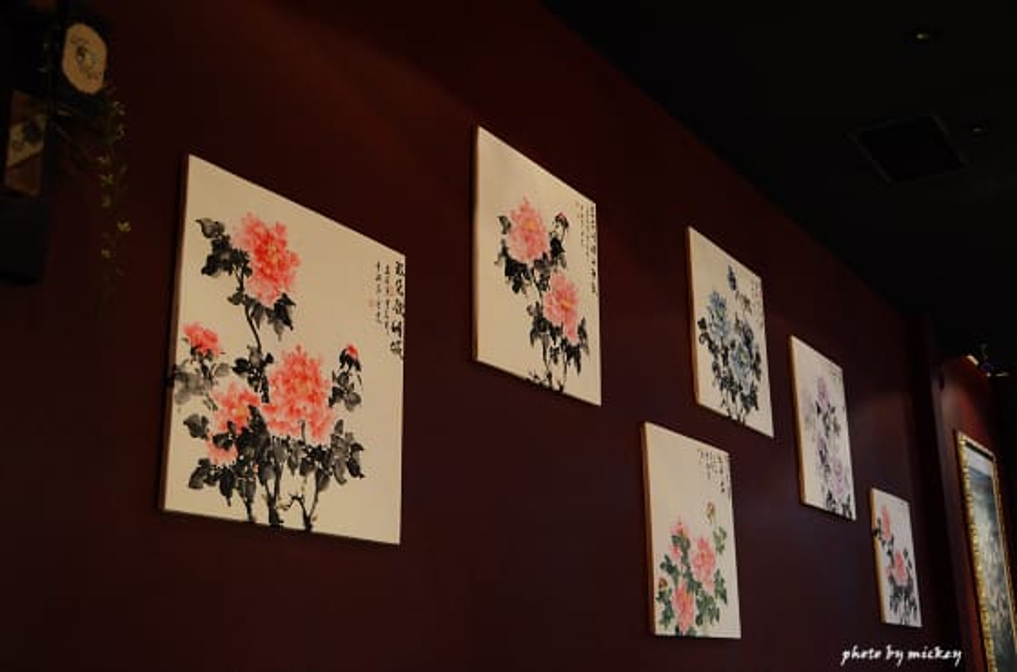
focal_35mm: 40
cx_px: 508
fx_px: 1141
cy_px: 336
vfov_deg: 32.8
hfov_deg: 48.0
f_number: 3.8
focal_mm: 27
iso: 3200
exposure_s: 1/40
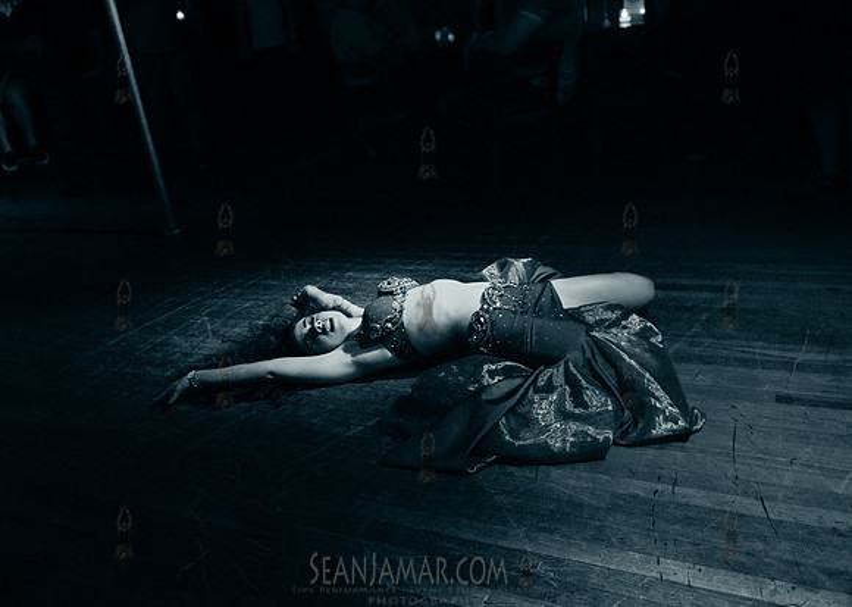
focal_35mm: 31
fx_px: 738
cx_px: 425
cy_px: 310
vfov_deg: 44.7
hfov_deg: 60.0
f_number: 2.8
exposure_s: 1/320
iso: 5000
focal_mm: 24
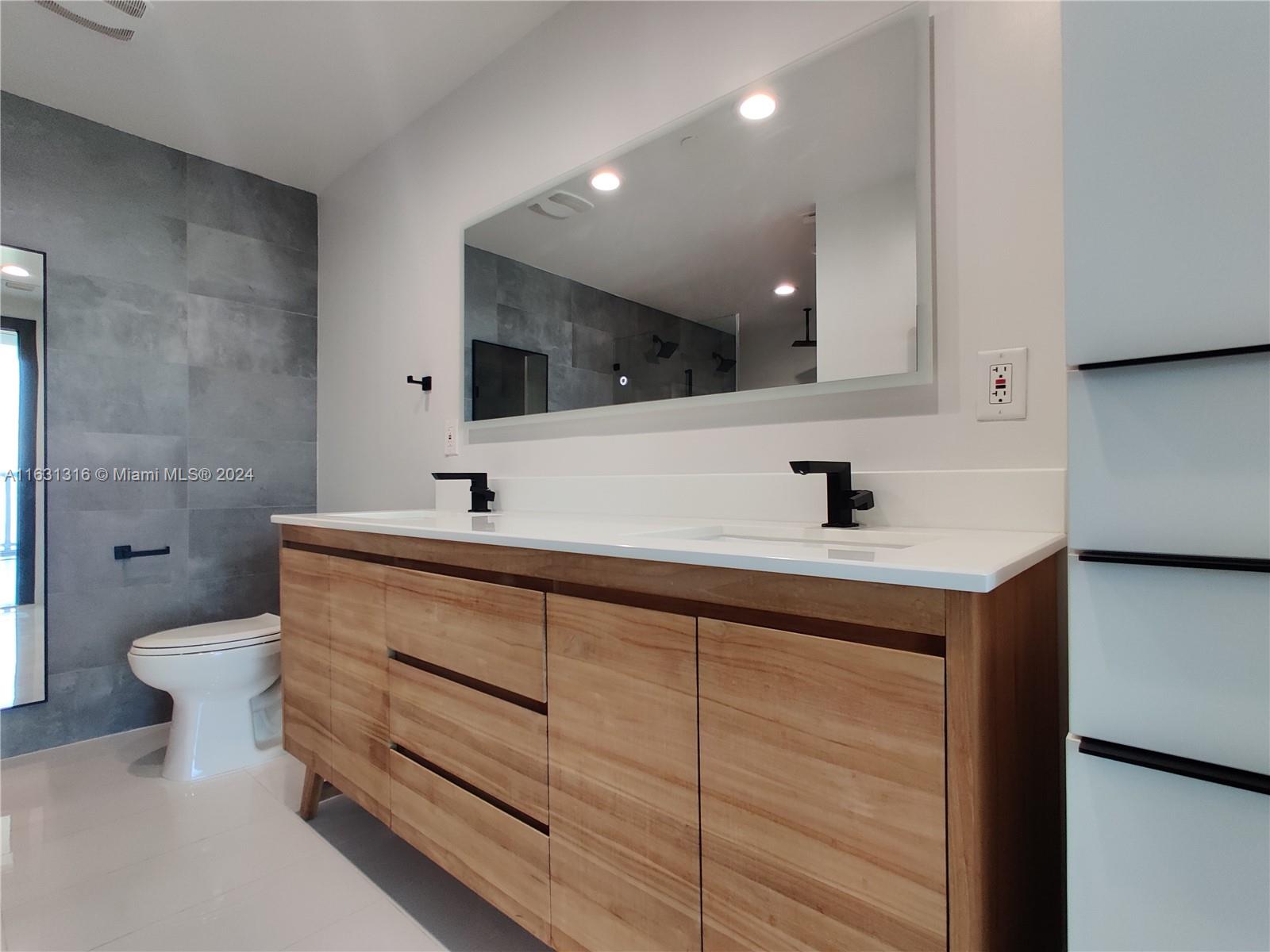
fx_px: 477
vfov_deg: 89.9
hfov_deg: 106.2
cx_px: 635
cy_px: 476
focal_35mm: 13
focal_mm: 2.25
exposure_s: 1/50
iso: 200
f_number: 2.2
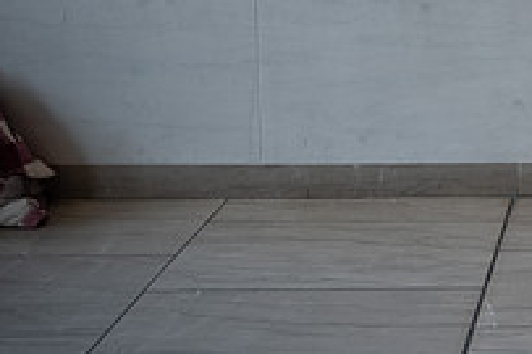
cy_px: -143
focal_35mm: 80
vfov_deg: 15.9
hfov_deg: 22.1
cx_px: 736
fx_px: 1181
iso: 1600
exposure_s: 1/800
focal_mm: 28
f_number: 2.8
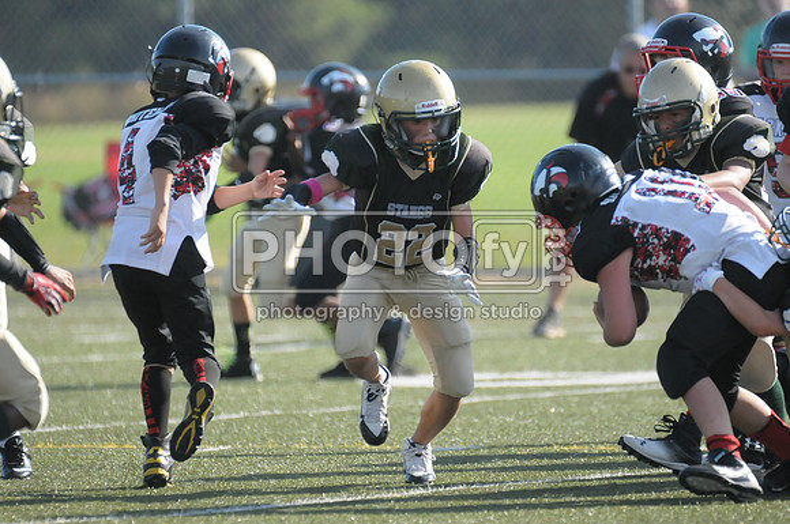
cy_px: 262
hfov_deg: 4.0
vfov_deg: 2.7
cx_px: 395
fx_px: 11176
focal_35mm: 510
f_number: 4
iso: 1600
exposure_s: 1/5000
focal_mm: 340
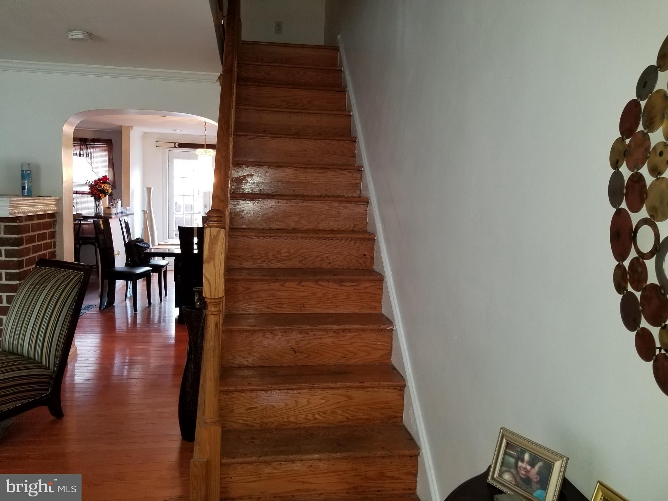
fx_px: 502
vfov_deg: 53.1
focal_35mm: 26
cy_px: 250
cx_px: 334
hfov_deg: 67.3
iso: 125
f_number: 1.7
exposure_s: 1/24
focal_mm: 4.25
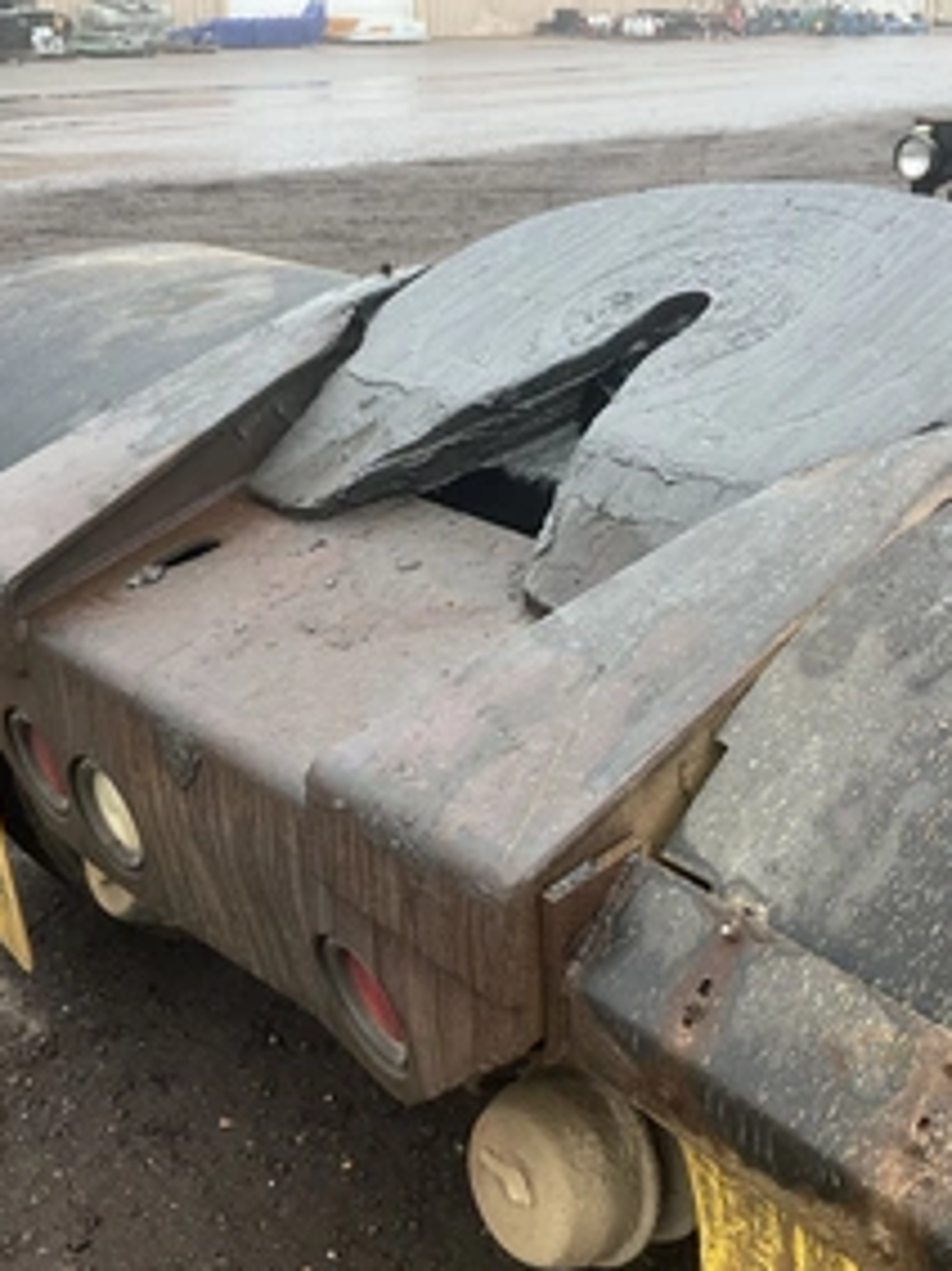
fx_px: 1505
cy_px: 620
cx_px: 552
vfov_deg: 45.8
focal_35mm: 41
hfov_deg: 35.0
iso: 16
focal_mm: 3
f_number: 1.8
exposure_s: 1/122
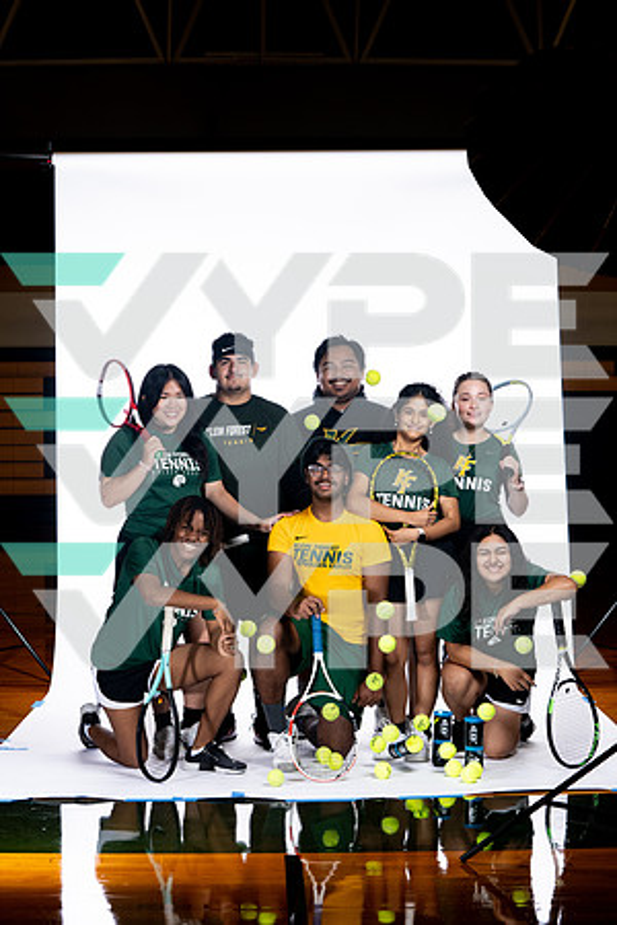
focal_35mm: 70
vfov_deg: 28.8
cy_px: 462
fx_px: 1799
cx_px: 308
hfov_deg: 19.5
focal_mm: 70
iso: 400
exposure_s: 1/250
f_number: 6.3
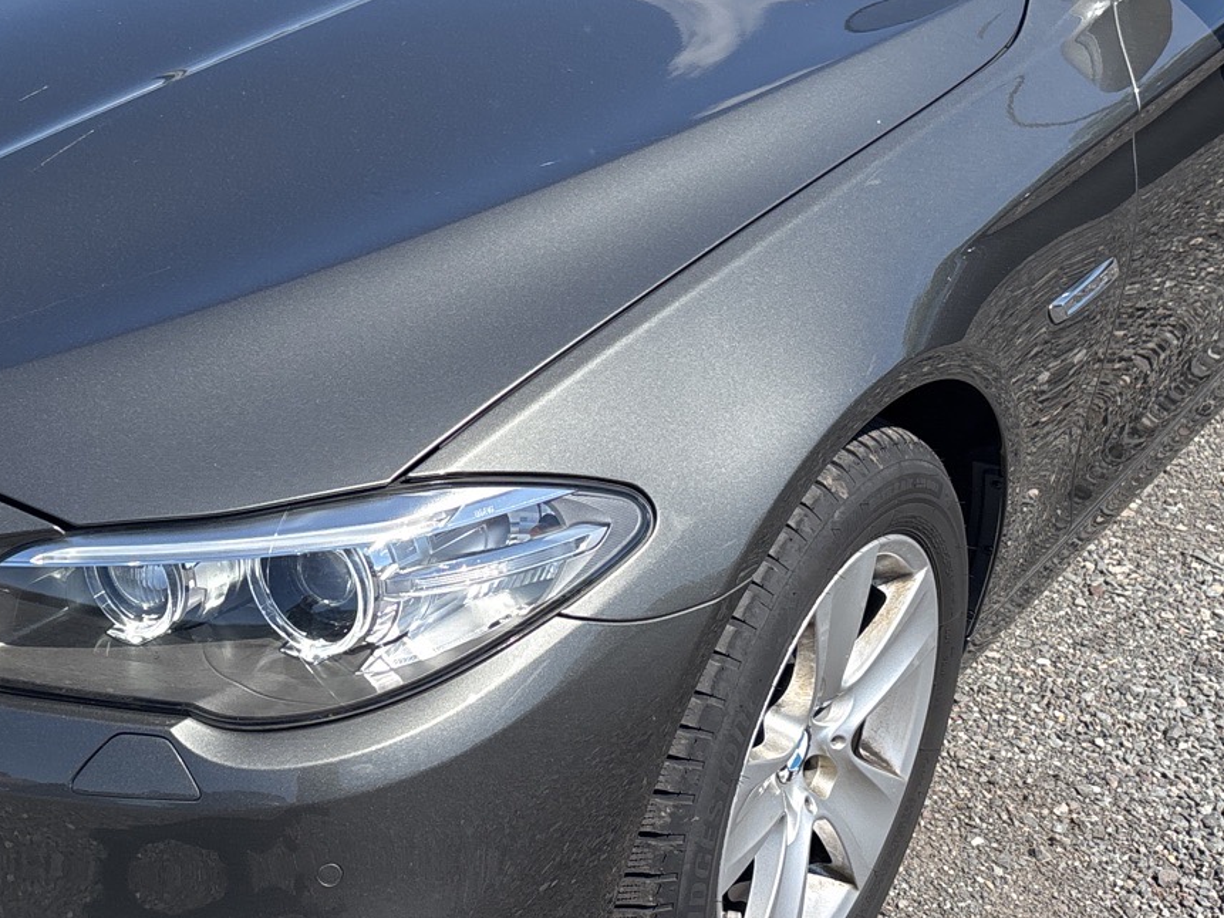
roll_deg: -0.2
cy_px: 338
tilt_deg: -26.6
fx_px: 2051
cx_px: 468
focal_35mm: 58
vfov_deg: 25.2
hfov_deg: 33.1
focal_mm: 5.96
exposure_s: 1/1876
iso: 50
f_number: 1.6
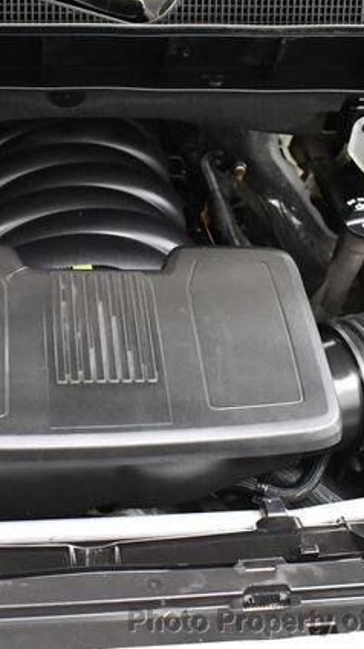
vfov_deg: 36.6
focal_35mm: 57
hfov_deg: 20.9
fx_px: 980
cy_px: 323
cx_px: 110
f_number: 3.5
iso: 4500
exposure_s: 1/60
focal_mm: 18
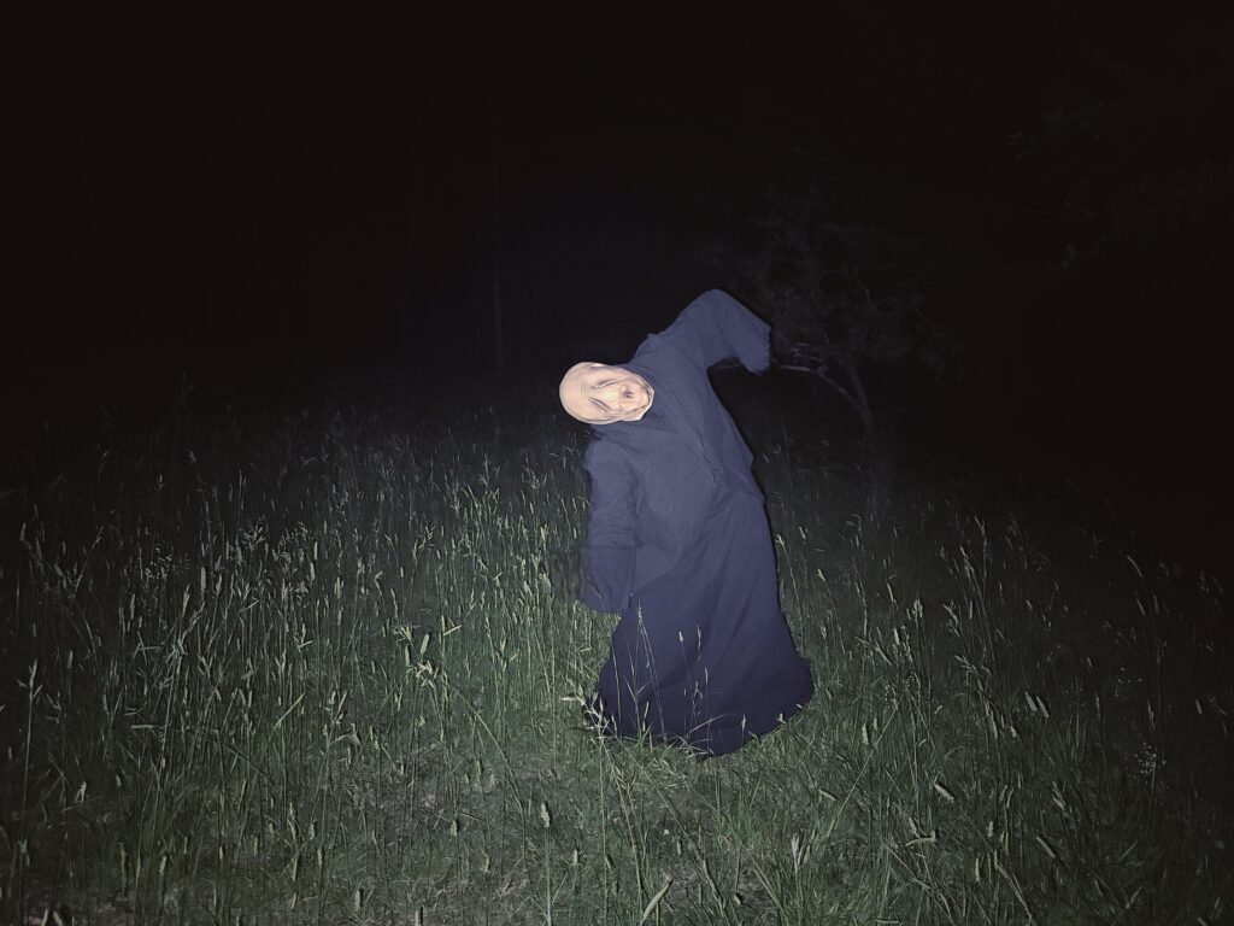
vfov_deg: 58.9
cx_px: 617
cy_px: 463
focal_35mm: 23
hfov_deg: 73.9
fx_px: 820
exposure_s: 1/7.3
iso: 1250
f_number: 1.8
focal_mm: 5.4
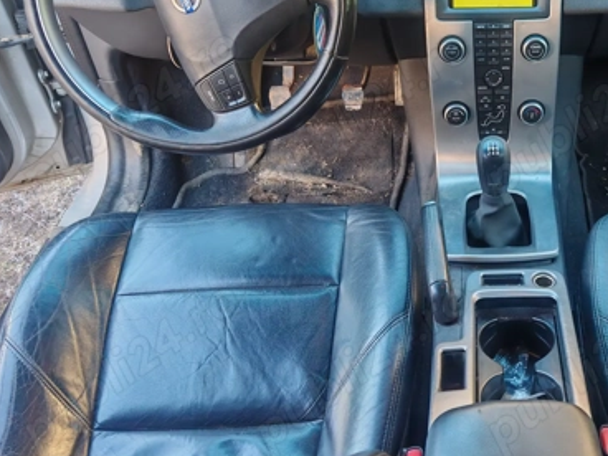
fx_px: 773
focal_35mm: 44
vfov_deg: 32.4
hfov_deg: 41.3
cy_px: 132
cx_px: 477
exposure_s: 1/50
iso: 100
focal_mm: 6.67
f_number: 1.9
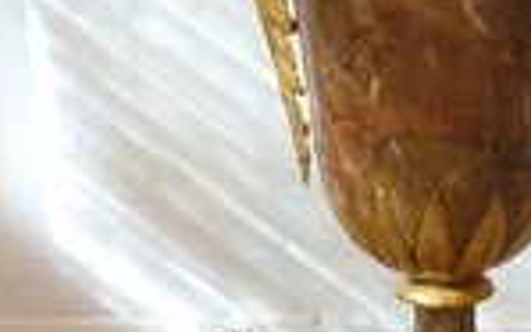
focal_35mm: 171
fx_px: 2474
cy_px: 71
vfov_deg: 7.7
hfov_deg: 12.0
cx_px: 609
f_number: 3.6
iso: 400
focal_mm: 6.5
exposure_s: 1/20
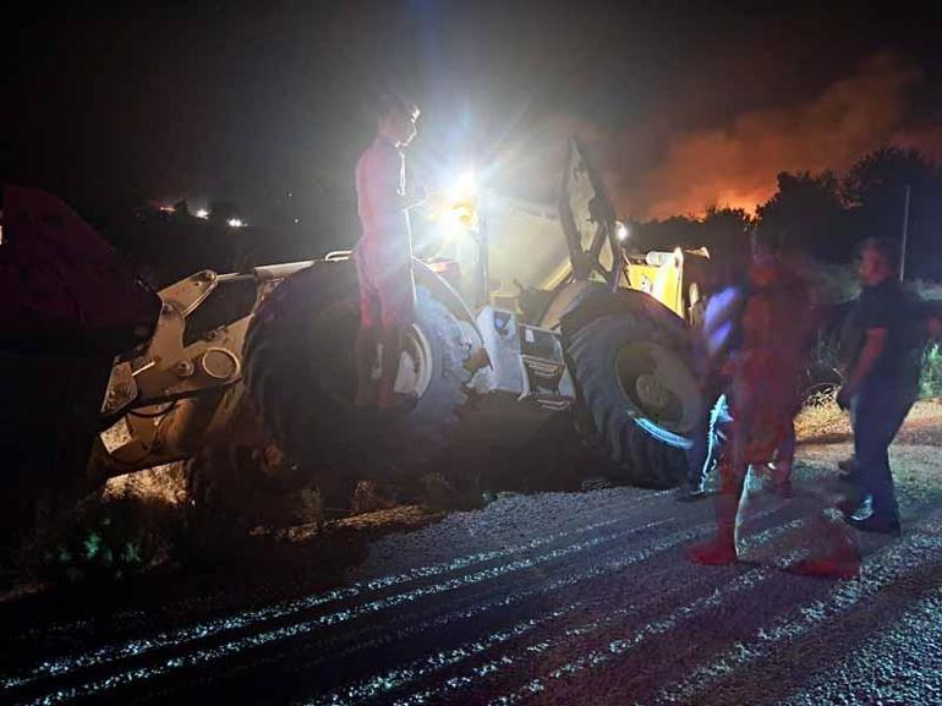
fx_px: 735
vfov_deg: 51.3
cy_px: 353
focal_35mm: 27
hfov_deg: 65.3
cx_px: 471
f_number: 1.8
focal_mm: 4
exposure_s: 1/10
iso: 1250
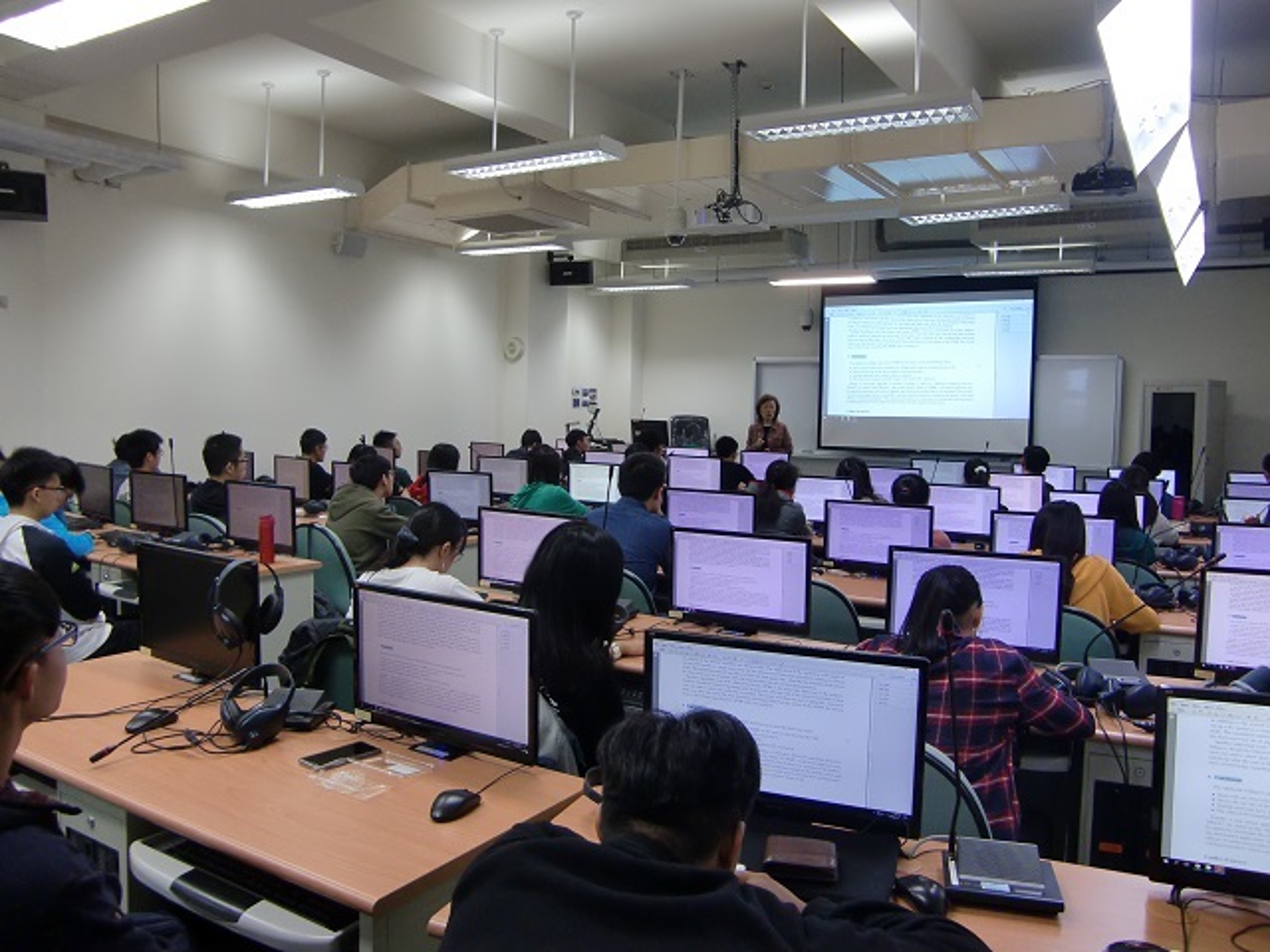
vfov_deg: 49.7
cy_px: 476
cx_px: 635
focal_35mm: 28
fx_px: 1027
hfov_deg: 63.4
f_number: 2.6
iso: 160
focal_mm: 4.9
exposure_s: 1/60
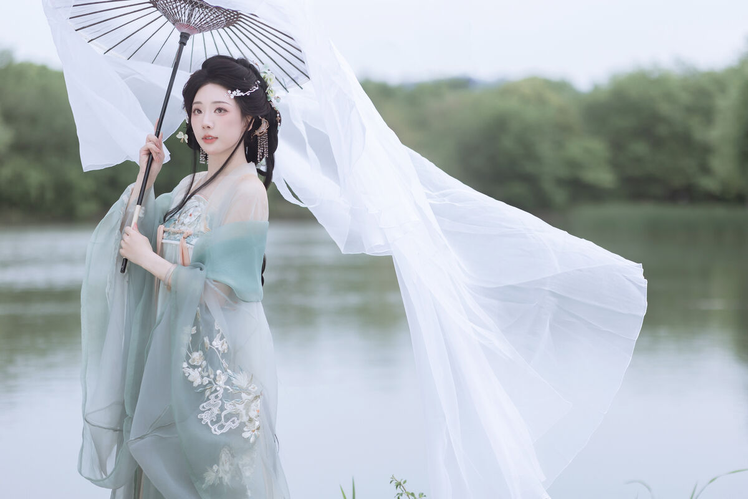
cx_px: 374
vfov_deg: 16.1
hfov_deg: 23.9
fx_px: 1766
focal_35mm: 85
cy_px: 250
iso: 100
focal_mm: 85
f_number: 2
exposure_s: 1/1600
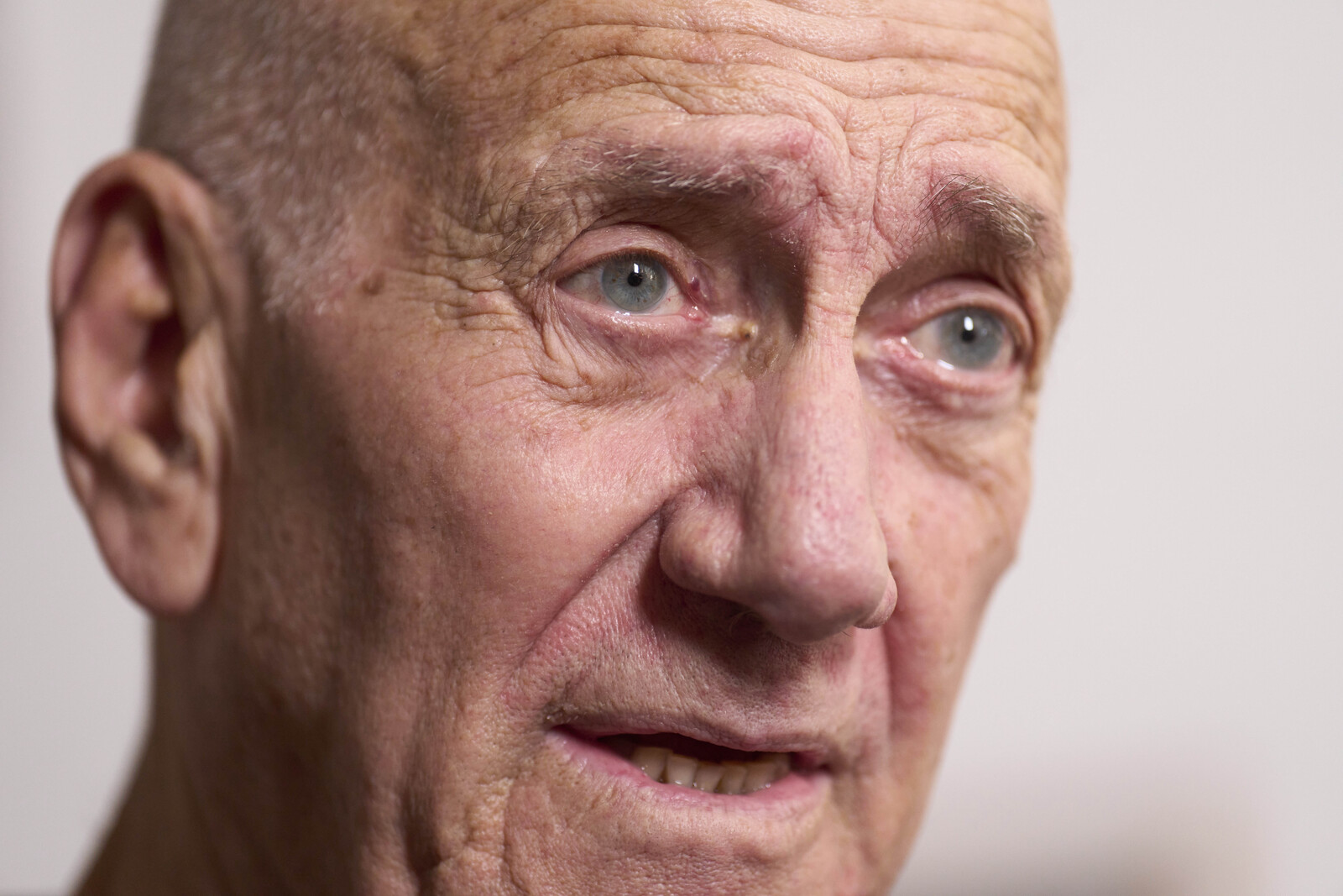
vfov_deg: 6.9
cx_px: 672
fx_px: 7461
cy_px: 448
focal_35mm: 200
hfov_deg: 10.3
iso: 1600
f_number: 2.8
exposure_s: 1/250
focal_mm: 200
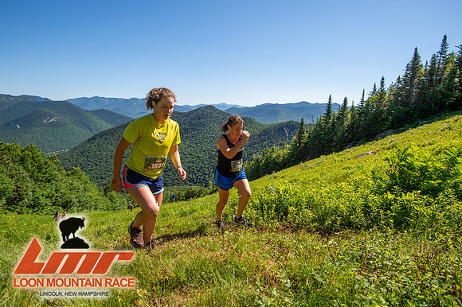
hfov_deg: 86.9
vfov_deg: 64.5
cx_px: 231
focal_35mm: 19
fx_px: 244
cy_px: 154
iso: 100
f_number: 5
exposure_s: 1/500
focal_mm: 19
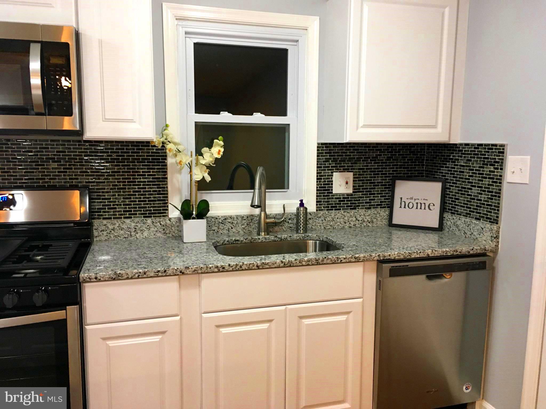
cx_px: 273
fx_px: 457
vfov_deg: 48.2
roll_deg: -1.0
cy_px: 204
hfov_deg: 61.7
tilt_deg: -9.9
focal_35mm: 29
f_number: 2.2
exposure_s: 1/33
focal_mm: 4.15
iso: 160
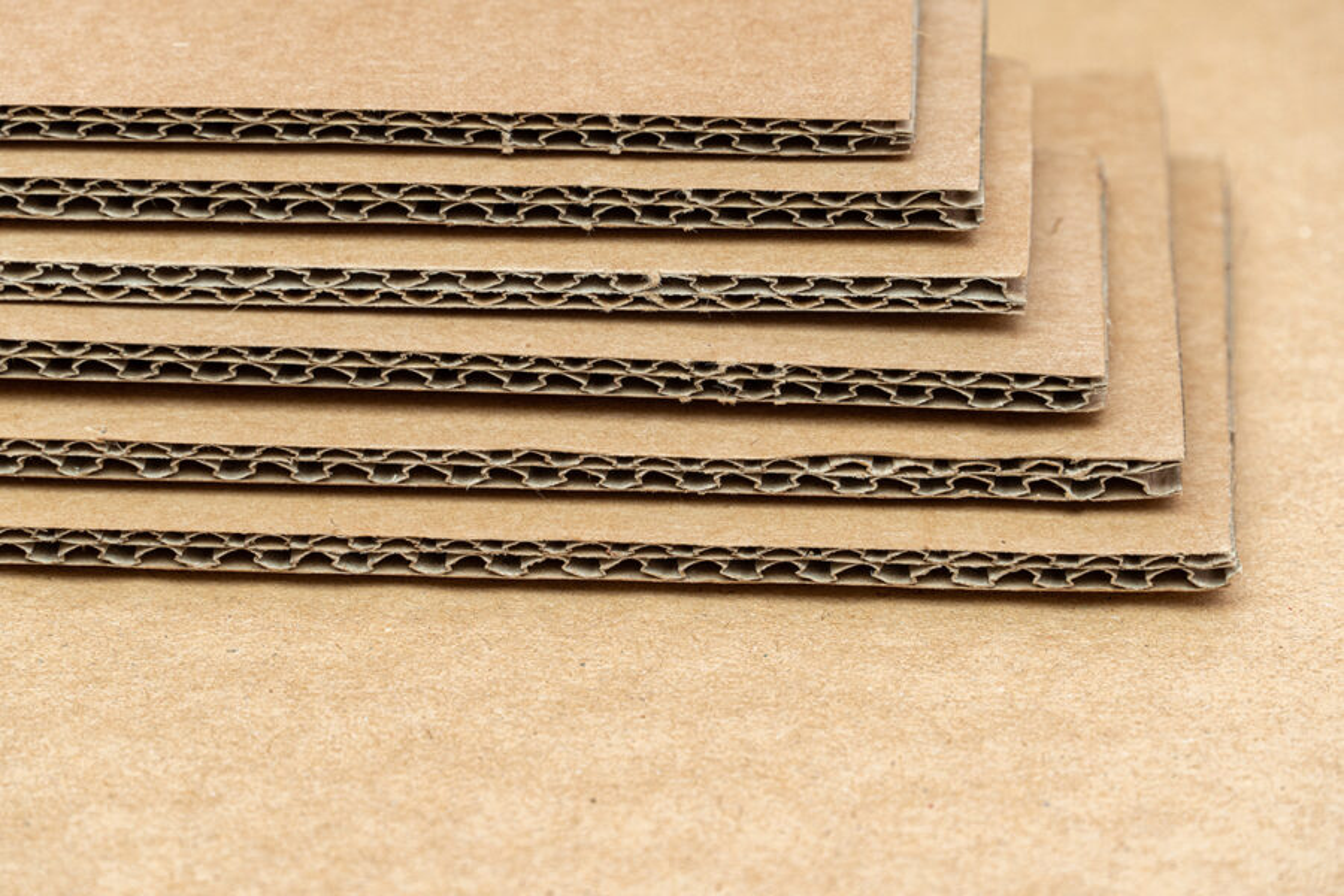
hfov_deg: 13.6
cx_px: 672
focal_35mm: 152
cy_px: 448
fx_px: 5656
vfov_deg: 9.1
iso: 320
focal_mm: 101
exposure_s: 1/100
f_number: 7.1
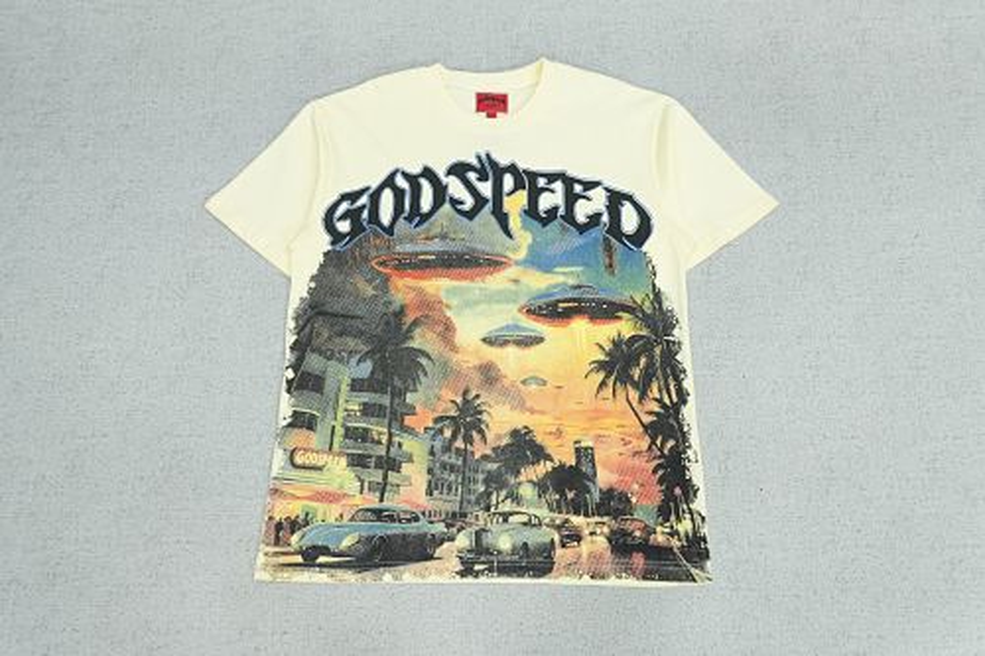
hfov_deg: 73.8
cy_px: 328
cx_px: 492
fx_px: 656
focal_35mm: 24
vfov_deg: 53.1
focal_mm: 16
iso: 1000
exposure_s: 1/160
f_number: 8
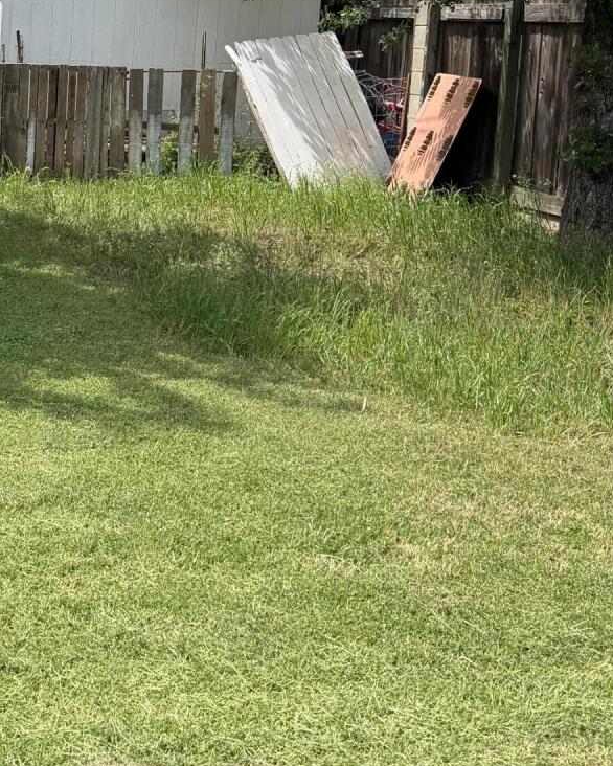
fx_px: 1451
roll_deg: -2.2
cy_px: 135
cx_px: -137
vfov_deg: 28.8
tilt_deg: -6.4
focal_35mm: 64
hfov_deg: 21.9
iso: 100
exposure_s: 1/2169
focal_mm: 6.76
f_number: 1.78
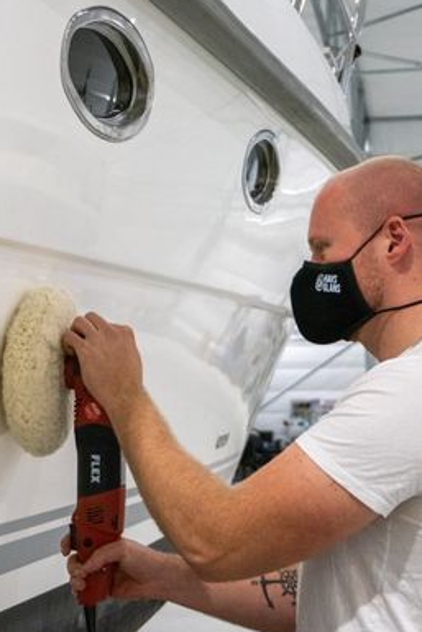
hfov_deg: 16.7
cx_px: 213
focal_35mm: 82
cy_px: 318
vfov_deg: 24.8
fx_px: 1440
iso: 3200
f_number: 4
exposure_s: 1/640
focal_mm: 28.9
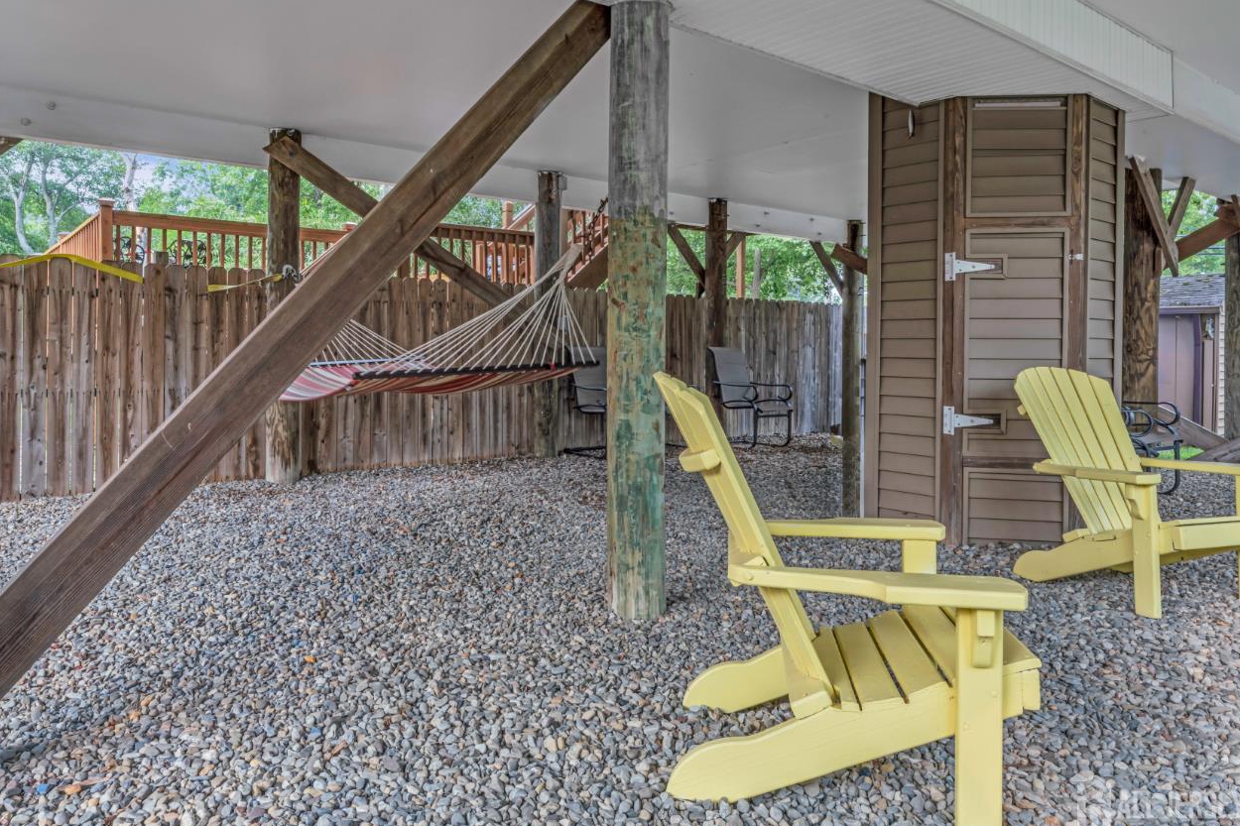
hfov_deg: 71.3
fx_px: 864
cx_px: 578
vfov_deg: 50.9
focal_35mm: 25
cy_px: 352
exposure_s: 1/2
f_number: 22
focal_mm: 20.9
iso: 100
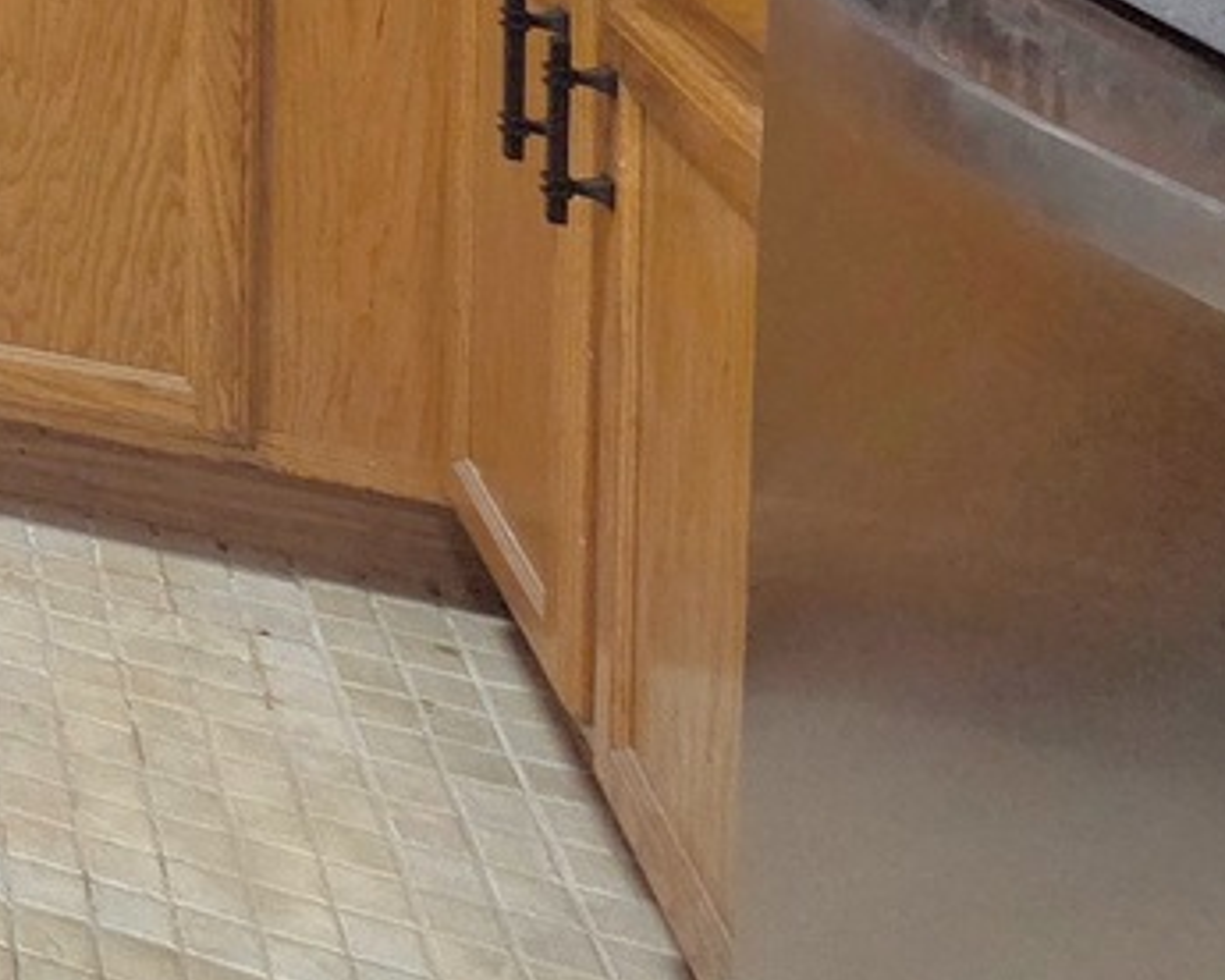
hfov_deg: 18.8
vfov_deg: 22.5
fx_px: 1922
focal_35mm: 53
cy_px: -557
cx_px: -1282
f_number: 2.2
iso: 320
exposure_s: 1/60
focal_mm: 2.2
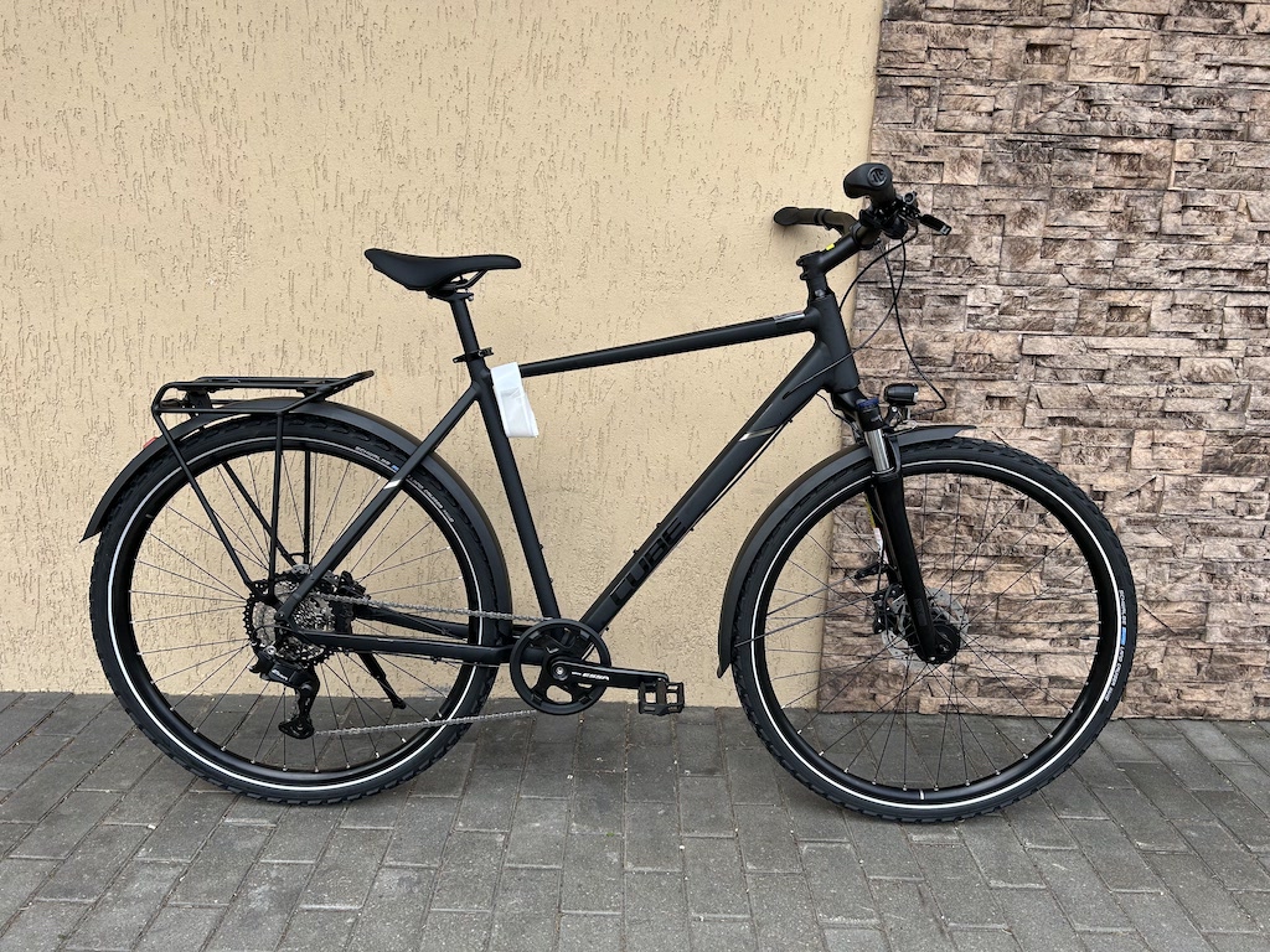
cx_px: 635
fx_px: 954
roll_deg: -1.9
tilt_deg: -13.7
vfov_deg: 53.1
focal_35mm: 26
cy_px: 476
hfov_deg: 67.3
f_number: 1.5
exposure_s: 1/1124
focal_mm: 5.7
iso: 50
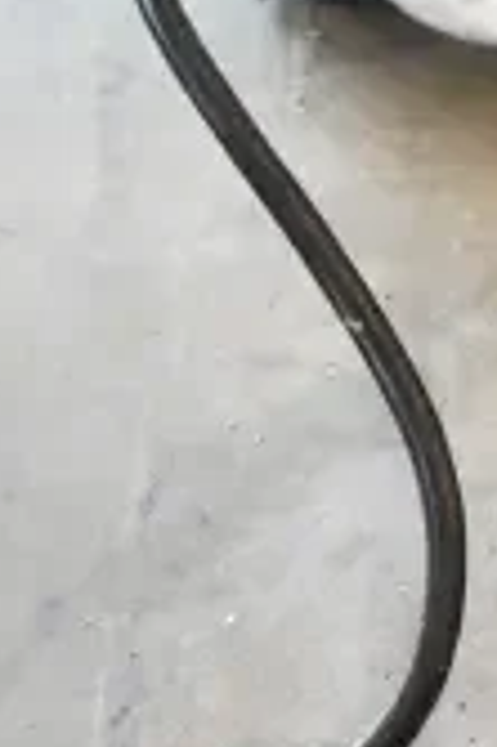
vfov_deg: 9.1
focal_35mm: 206
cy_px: -975
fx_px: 4269
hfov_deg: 6.5
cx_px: 972
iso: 1100
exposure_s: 1/40
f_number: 4
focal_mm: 25
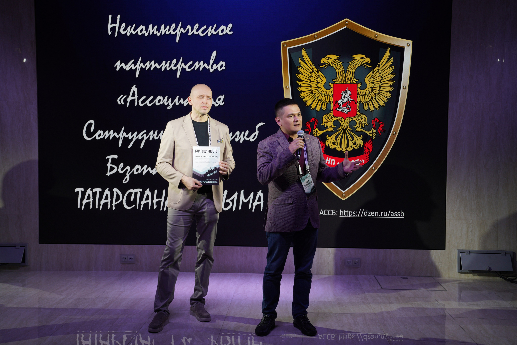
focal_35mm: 43
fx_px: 618
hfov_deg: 45.4
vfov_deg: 31.2
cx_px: 258
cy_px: 172
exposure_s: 1/125
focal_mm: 43
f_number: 7.1
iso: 320
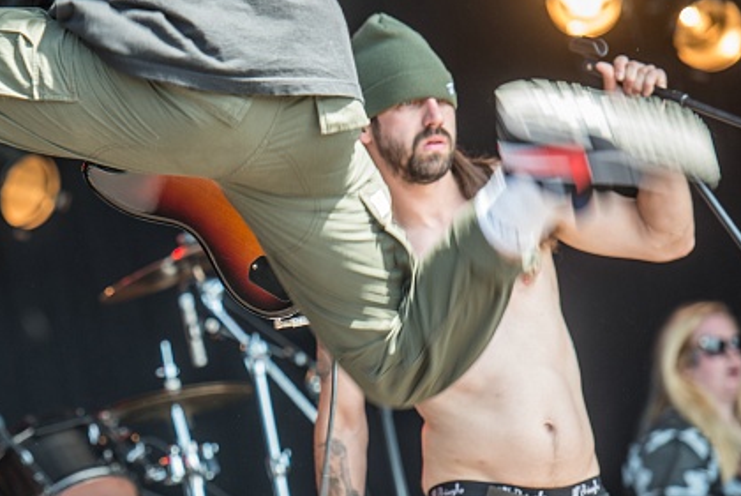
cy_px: 162
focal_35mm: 257
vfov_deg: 5.4
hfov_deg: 8.0
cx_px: 115
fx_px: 5295
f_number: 3.2
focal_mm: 150
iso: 80
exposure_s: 1/100
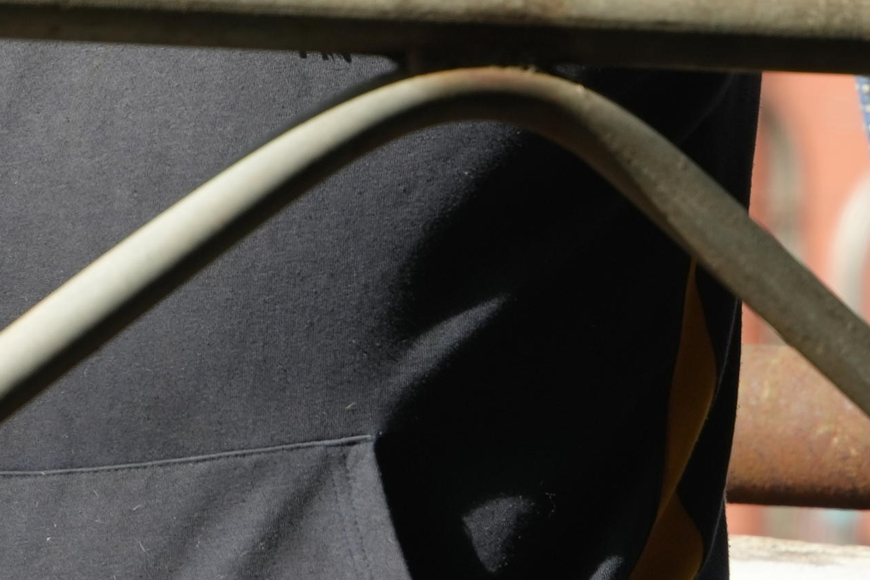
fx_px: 19042
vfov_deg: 1.7
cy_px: -360
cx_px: 274
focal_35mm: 788
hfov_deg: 2.6
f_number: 5.6
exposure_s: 1/200
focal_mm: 200
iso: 320
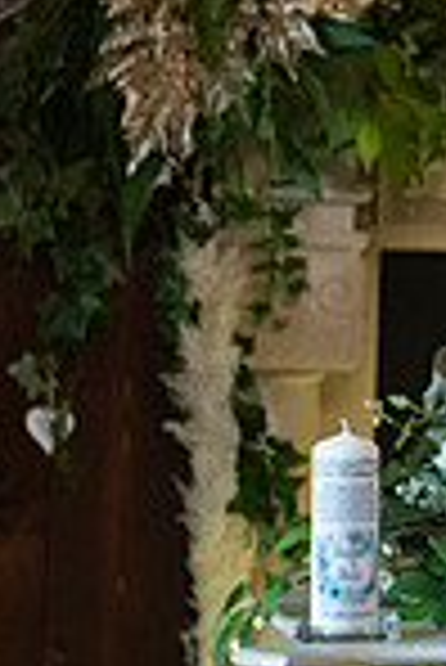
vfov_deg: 7.5
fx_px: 5080
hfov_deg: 4.9
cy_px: 43
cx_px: 1054
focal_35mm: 274
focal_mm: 70
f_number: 3.5
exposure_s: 1/160
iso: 1000
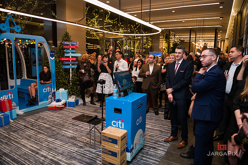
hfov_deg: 73.8
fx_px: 165
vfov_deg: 53.1
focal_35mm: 24
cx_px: 124
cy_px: 82
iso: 400
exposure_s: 1/200
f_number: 3.2
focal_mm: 24
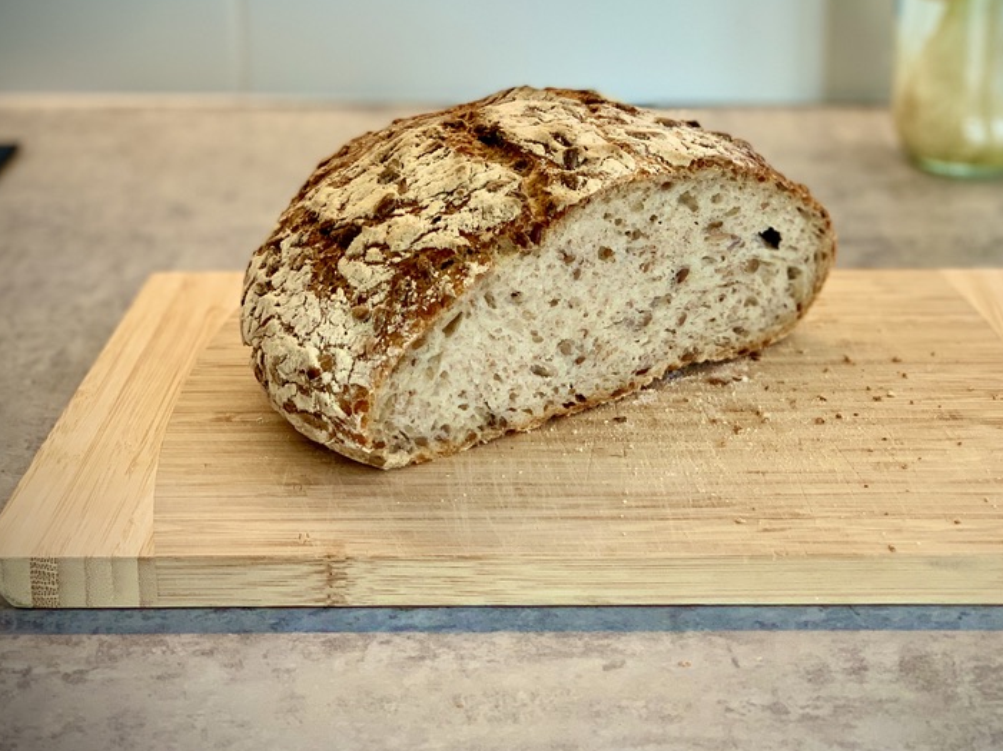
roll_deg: +0.6
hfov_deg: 25.6
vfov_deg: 19.3
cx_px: 601
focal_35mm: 76
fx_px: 2201
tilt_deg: -19.3
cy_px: 267
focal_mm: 6
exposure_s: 1/111
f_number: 2.4
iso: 64
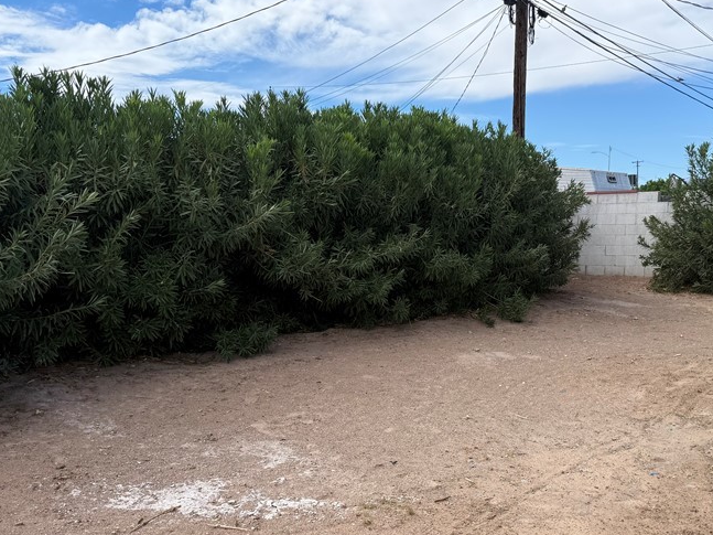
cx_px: 415
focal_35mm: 38
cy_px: 355
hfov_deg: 48.8
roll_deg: +0.3
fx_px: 783
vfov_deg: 37.3
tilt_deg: -9.9
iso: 80
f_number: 1.78
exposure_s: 1/2907
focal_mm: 6.76
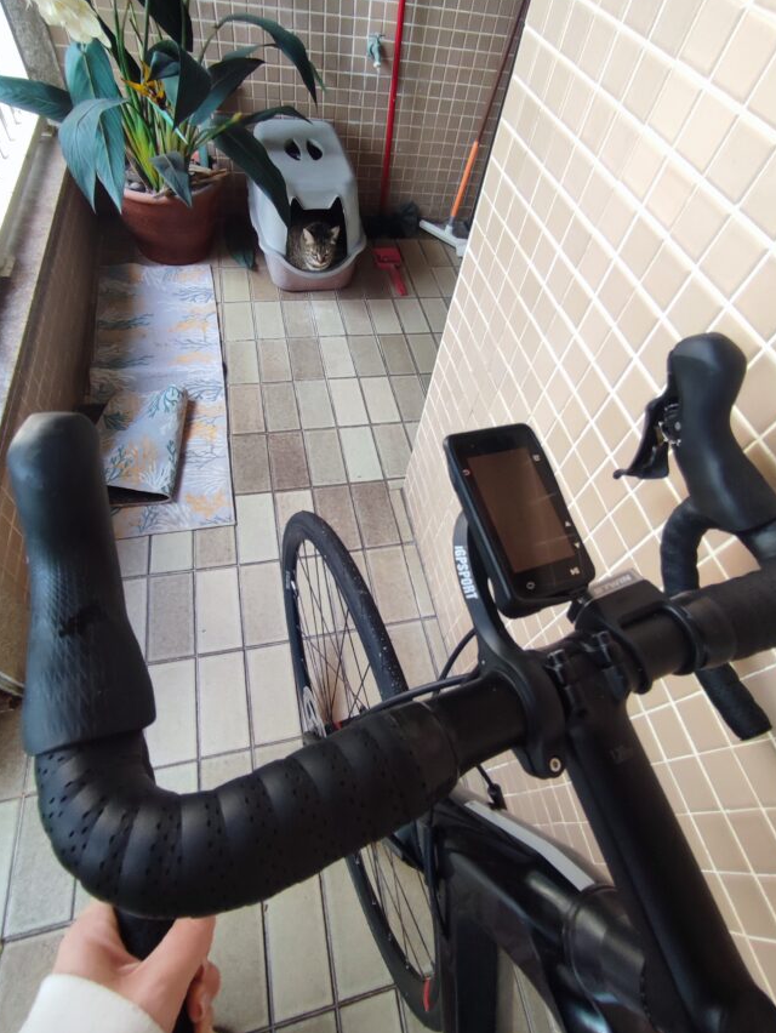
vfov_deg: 87.6
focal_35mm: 18
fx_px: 537
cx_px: 390
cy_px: 486
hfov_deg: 71.6
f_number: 2.2
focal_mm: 1.65
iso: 242
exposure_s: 1/120
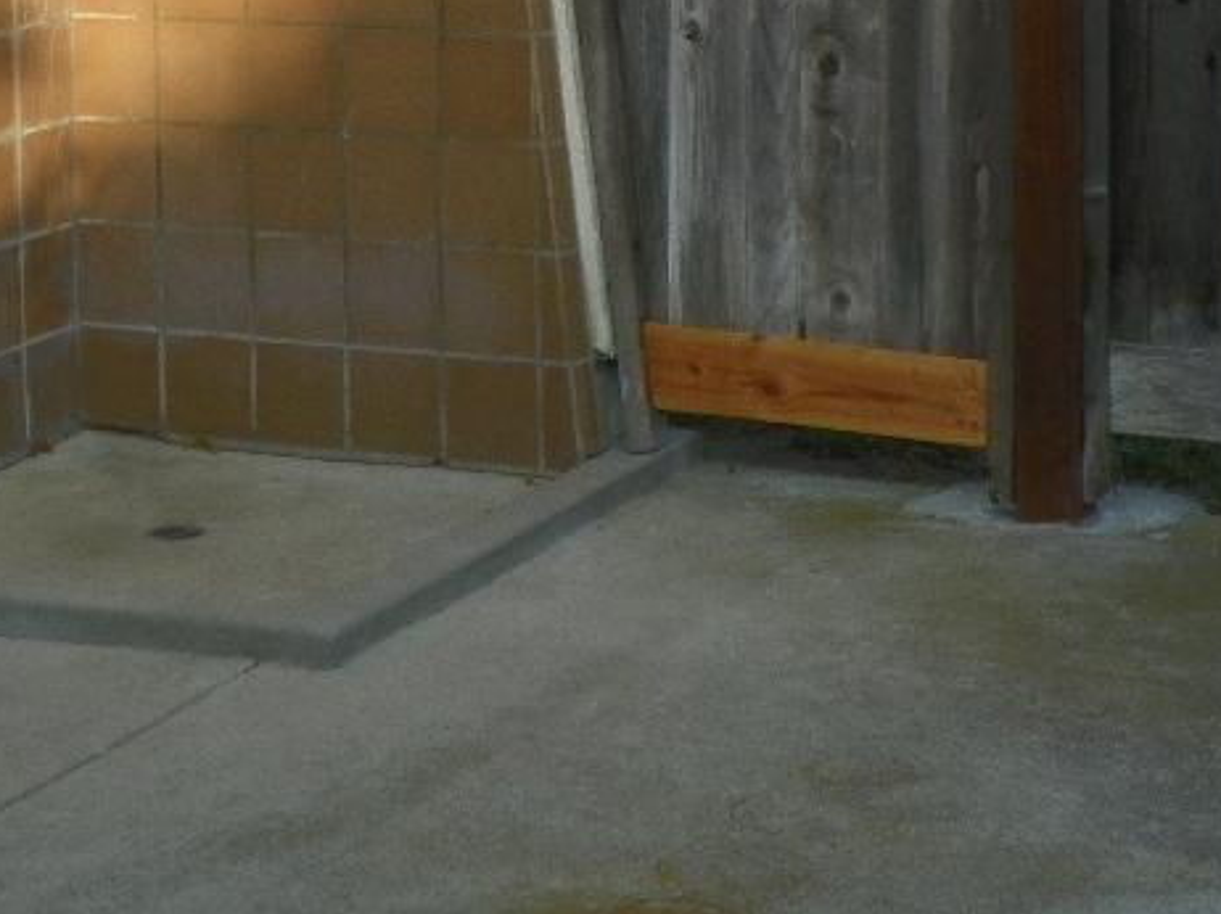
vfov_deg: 10.9
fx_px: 4689
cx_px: 407
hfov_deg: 14.8
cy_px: -182
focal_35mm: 133
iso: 64
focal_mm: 8.5
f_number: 3.2
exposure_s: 1/160
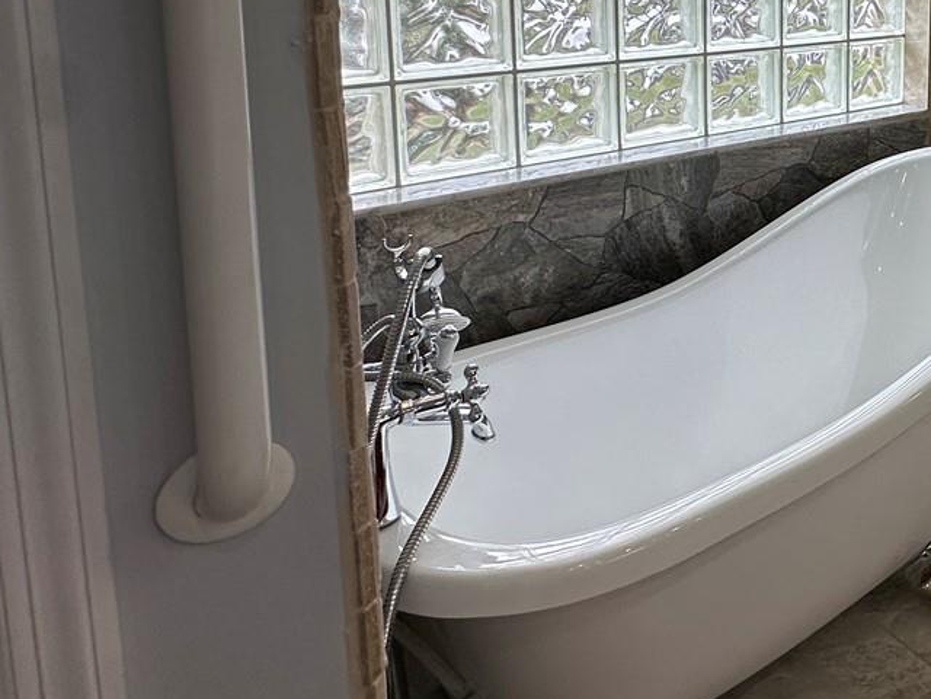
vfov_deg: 37.4
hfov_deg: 38.3
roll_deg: -3.6
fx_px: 941
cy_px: 42
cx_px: 1129
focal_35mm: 35
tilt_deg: -8.1
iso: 40
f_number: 2.2
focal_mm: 2.22
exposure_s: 1/143
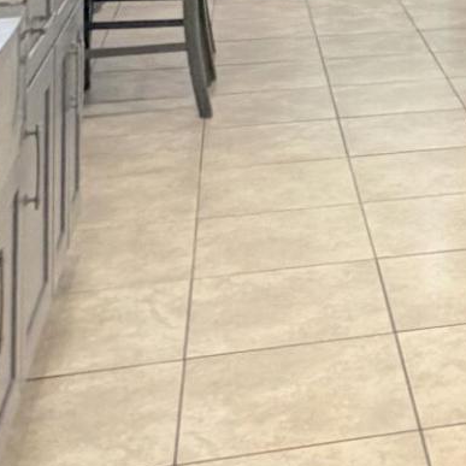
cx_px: 637
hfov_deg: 17.5
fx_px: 1401
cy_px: -309
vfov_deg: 16.5
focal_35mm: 92
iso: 320
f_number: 2.2
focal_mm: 2.22
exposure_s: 1/120
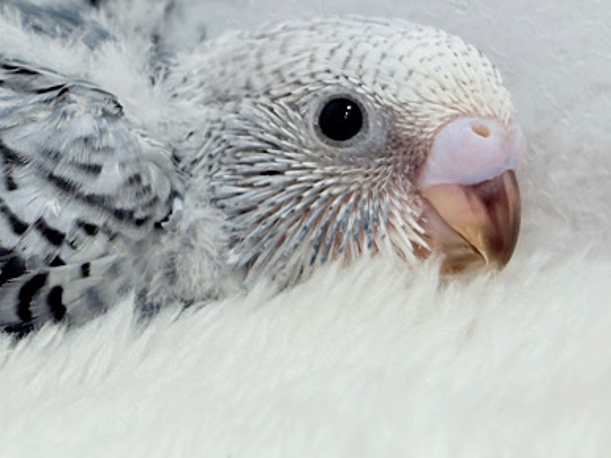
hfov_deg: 22.4
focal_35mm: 86
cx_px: 107
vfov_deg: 17.1
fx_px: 1517
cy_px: 136
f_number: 1.6
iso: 100
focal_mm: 5.96
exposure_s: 1/100
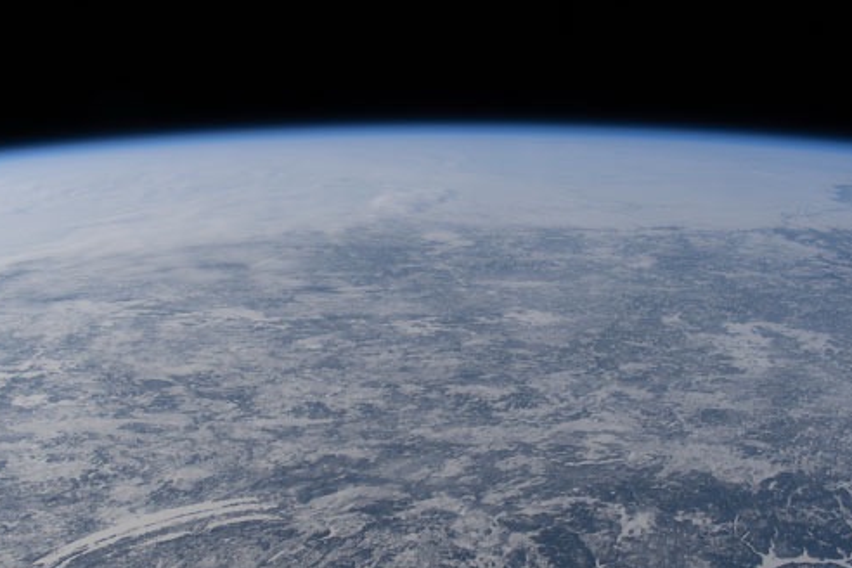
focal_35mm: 65
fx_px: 1538
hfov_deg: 31.0
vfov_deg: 20.9
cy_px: 349
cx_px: 421
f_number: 10
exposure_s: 1/400
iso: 100
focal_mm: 50
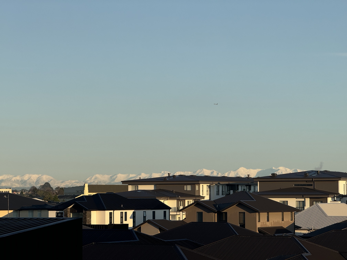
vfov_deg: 12.3
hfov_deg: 16.4
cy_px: 130
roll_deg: +0.2
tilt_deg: +3.0
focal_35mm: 120
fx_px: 1203
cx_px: 174
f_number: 2.8
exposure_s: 1/830
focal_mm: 15.66
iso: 50
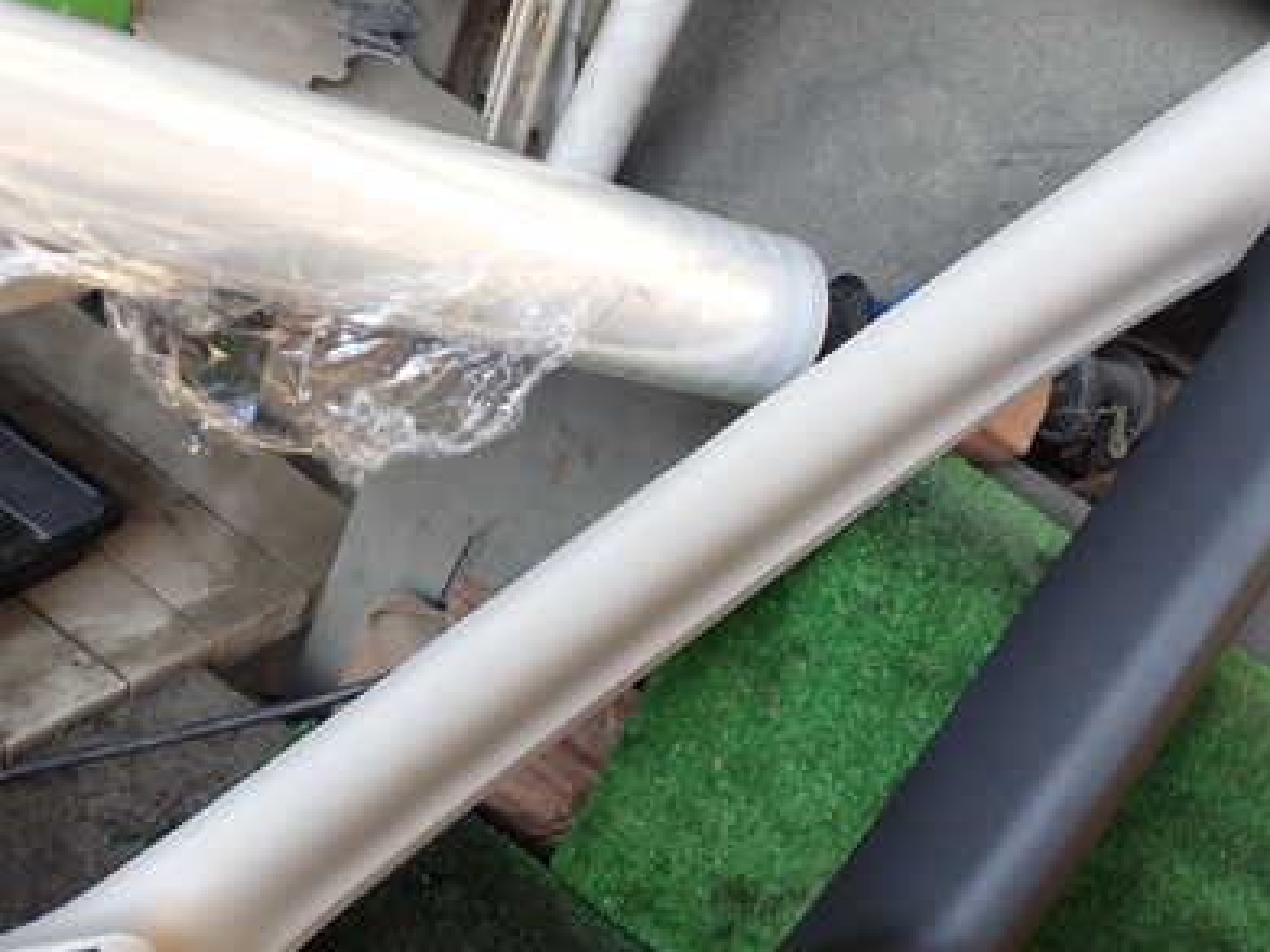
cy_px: 409
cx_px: 870
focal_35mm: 46
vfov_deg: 31.5
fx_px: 1687
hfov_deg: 40.6
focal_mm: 5.4
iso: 100
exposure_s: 1/60
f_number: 2.3
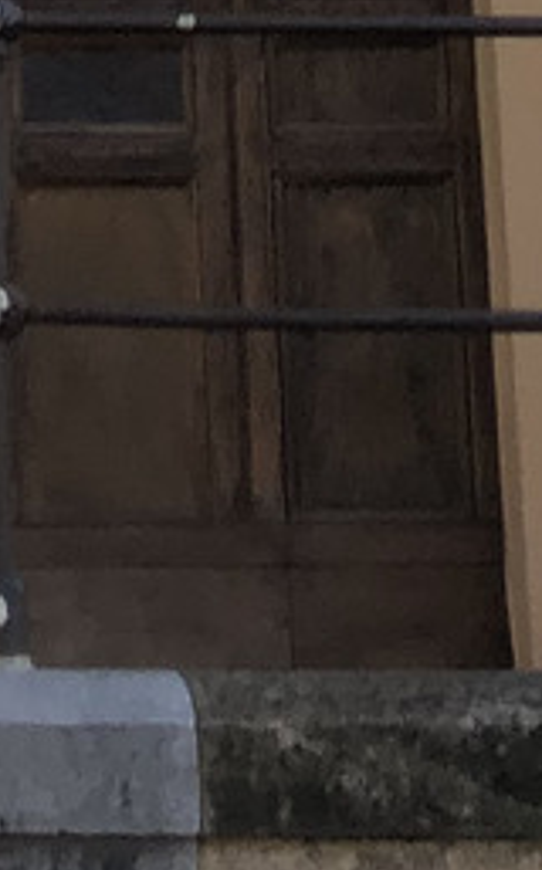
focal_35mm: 185
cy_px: -1669
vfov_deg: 9.2
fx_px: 4385
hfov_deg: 7.0
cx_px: -85
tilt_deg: +31.4
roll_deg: +0.6
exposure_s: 1/796
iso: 20
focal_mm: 4
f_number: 1.8
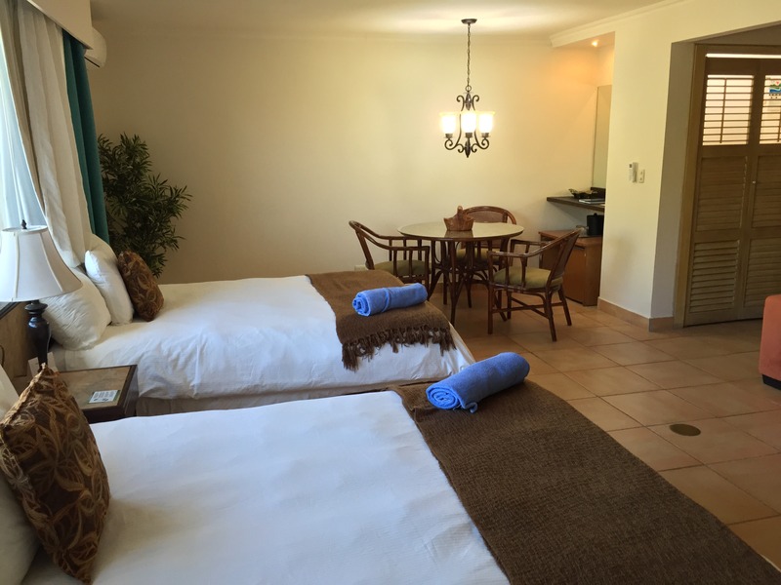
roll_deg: +0.3
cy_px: 292
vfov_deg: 48.2
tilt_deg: -13.7
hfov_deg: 61.7
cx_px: 390
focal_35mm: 29
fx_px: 654
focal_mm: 4.15
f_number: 2.2
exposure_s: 1/30
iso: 125
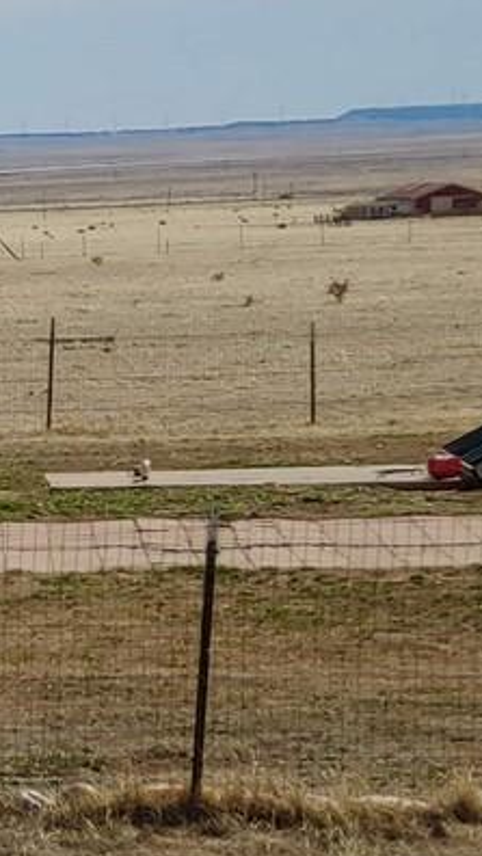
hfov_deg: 5.2
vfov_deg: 9.8
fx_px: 4994
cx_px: -921
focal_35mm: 220
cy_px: 726
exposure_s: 1/1000
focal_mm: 5.88
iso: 50
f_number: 2.4
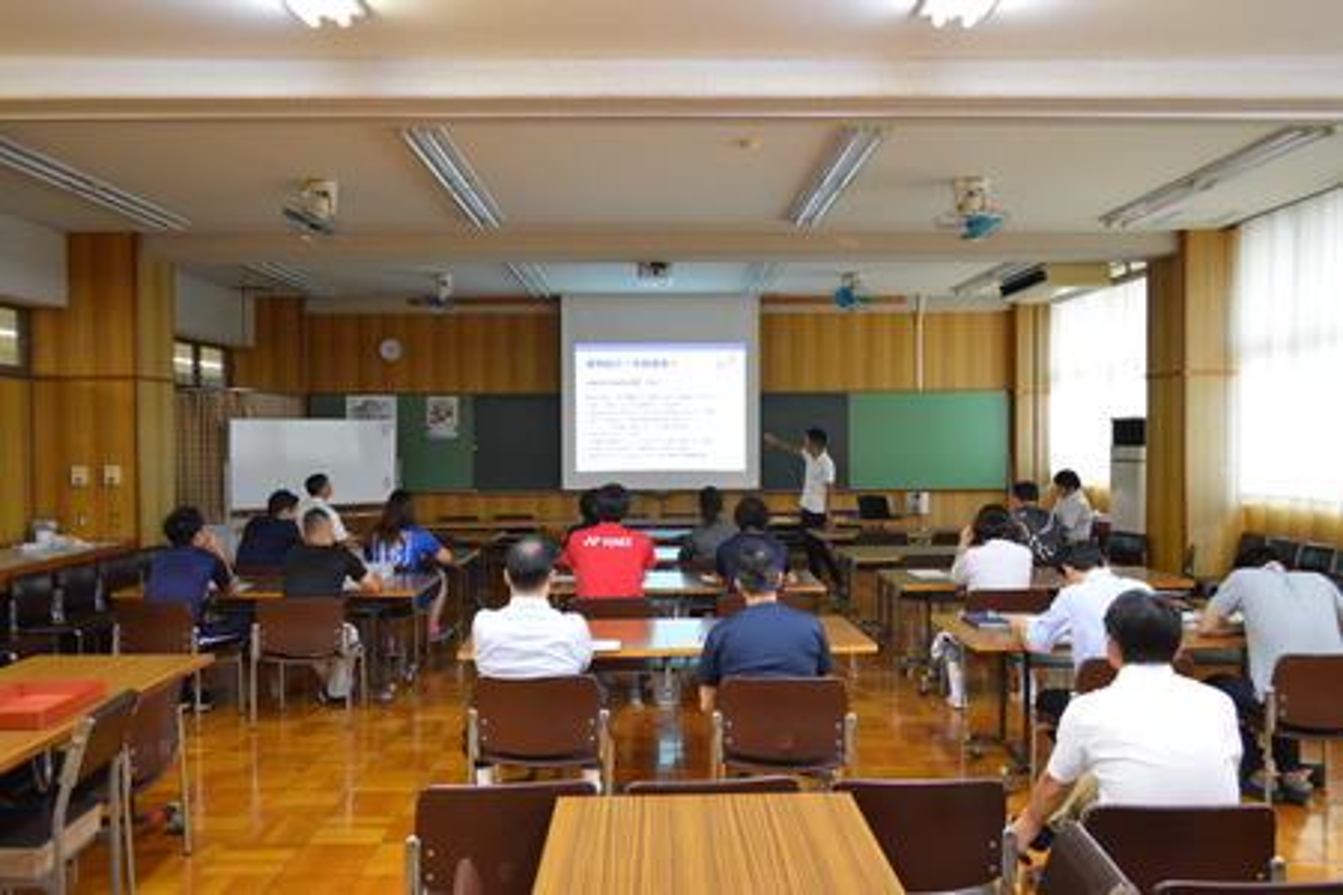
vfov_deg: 47.9
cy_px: 448
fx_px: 1007
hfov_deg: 67.4
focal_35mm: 27
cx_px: 672
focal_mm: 18
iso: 400
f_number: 3.5
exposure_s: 1/15
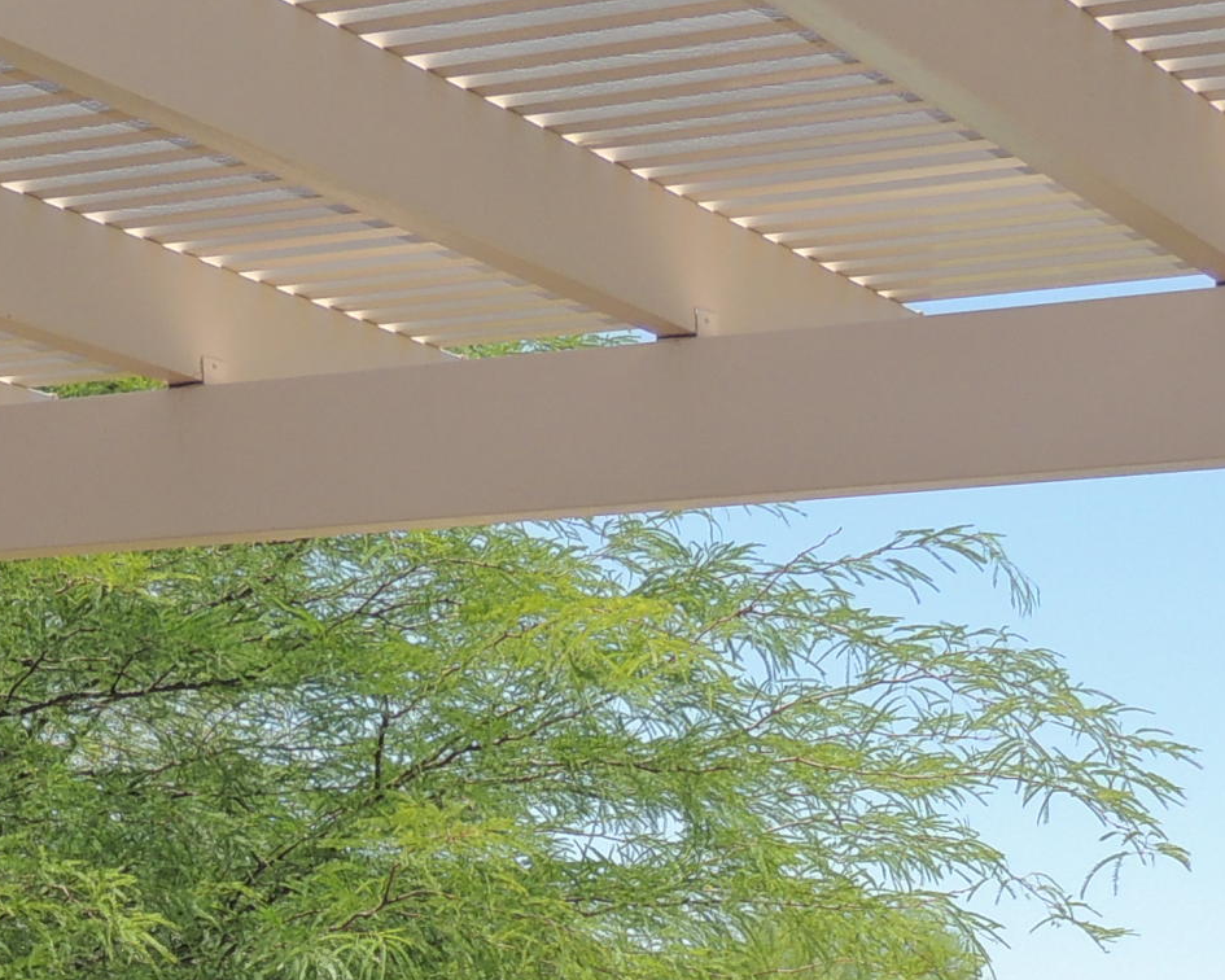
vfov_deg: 12.3
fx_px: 4496
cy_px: 1041
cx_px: 62
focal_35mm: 124
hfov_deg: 15.3
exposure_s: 1/640
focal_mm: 7.1
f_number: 3.3
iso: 100
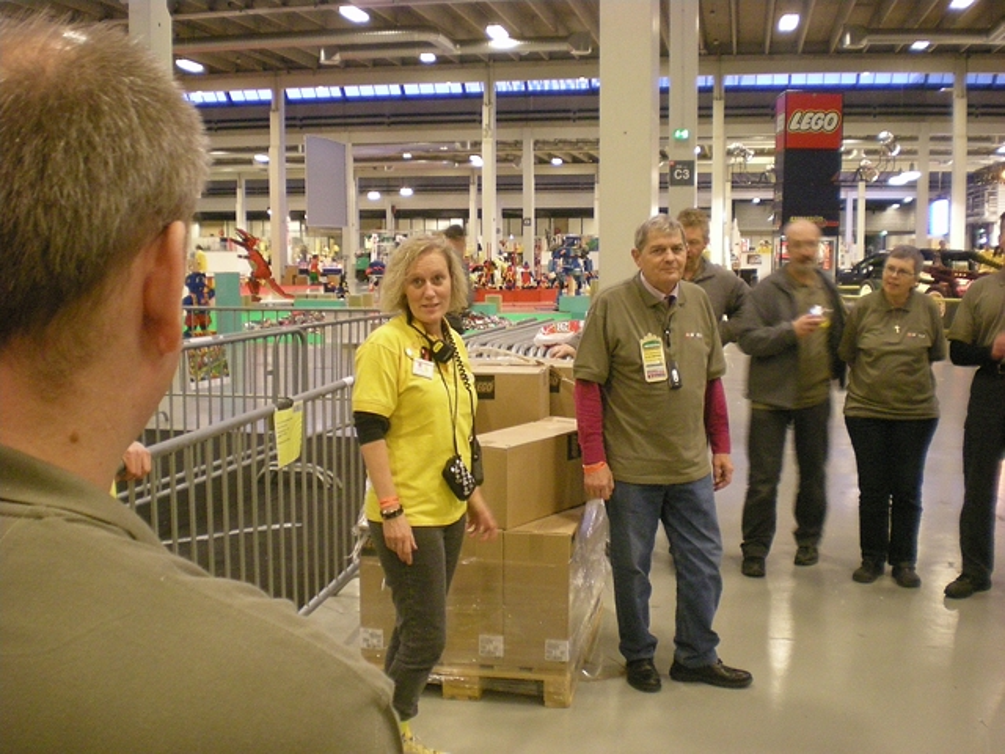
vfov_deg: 37.7
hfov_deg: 49.0
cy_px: 377
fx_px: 1103
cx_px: 502
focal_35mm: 38
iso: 400
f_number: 3.1
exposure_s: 1/9.4
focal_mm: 6.3
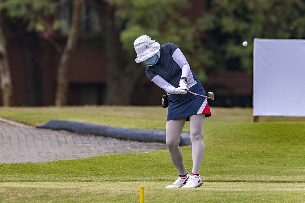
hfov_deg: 3.2
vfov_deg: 2.1
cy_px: 102
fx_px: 5507
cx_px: 152
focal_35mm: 650
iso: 400
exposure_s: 1/2000
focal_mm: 650
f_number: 8
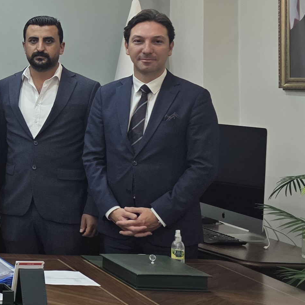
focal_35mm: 86
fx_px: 857
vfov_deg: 19.8
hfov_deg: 17.2
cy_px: 38
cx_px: -215
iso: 125
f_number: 1.7
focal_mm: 6.3
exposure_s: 1/100
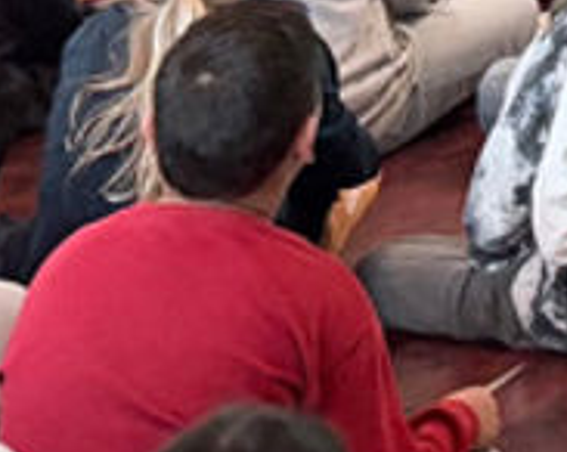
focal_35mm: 189
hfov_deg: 8.3
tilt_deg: +5.8
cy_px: -1028
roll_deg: -0.3
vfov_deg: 7.1
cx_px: 1819
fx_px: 3168
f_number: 1.6
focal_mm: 5.96
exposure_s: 1/50
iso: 160
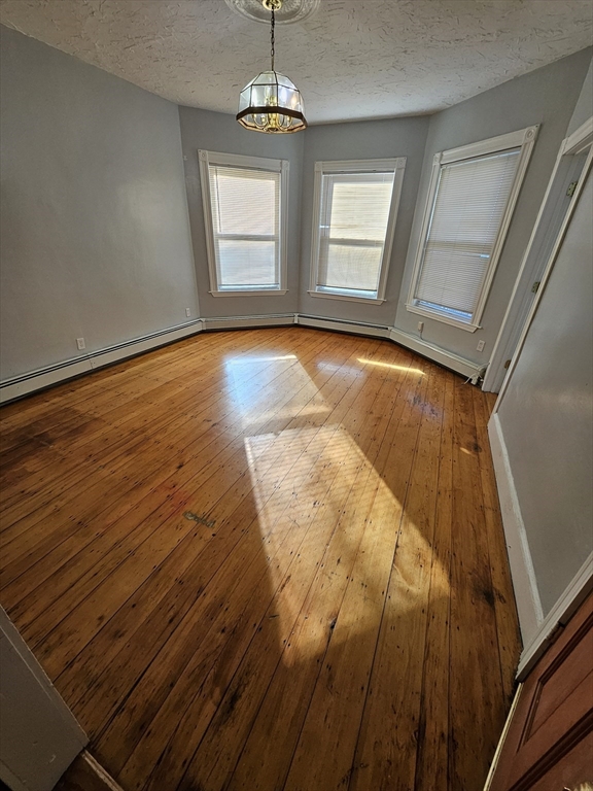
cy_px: 396
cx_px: 296
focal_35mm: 13
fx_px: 297
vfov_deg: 106.2
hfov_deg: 89.9
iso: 50
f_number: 2.2
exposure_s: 1/120
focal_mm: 1.74
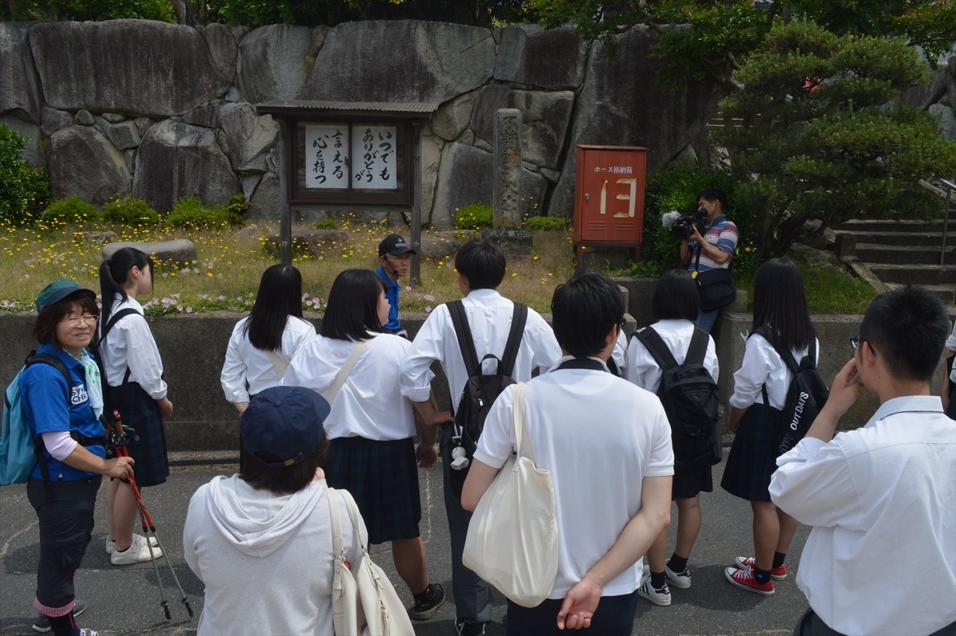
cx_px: 478
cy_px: 318
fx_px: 796
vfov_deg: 43.5
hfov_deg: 62.0
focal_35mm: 30
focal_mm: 20
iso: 400
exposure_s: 1/500
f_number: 11
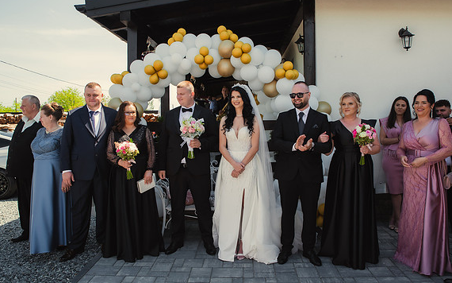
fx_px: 333
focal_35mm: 27
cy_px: 141
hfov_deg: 68.4
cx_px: 237
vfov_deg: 46.0
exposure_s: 1/200
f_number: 7.1
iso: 200
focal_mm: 24
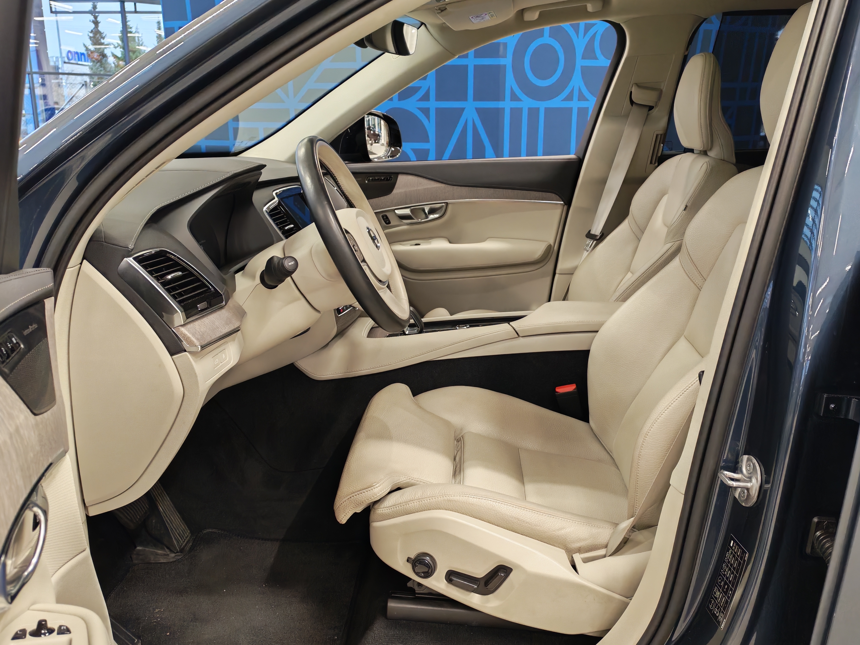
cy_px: 322
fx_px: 795
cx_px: 430
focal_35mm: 32
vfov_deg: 44.2
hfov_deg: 56.8
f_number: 1.9
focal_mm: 6.12
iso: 1250
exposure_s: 1/100
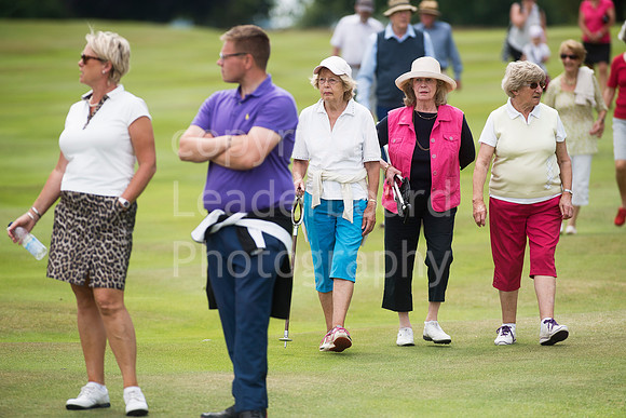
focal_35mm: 300
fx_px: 5218
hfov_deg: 6.9
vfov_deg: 4.6
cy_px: 209
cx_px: 313
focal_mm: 300
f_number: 5
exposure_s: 1/2000
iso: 400
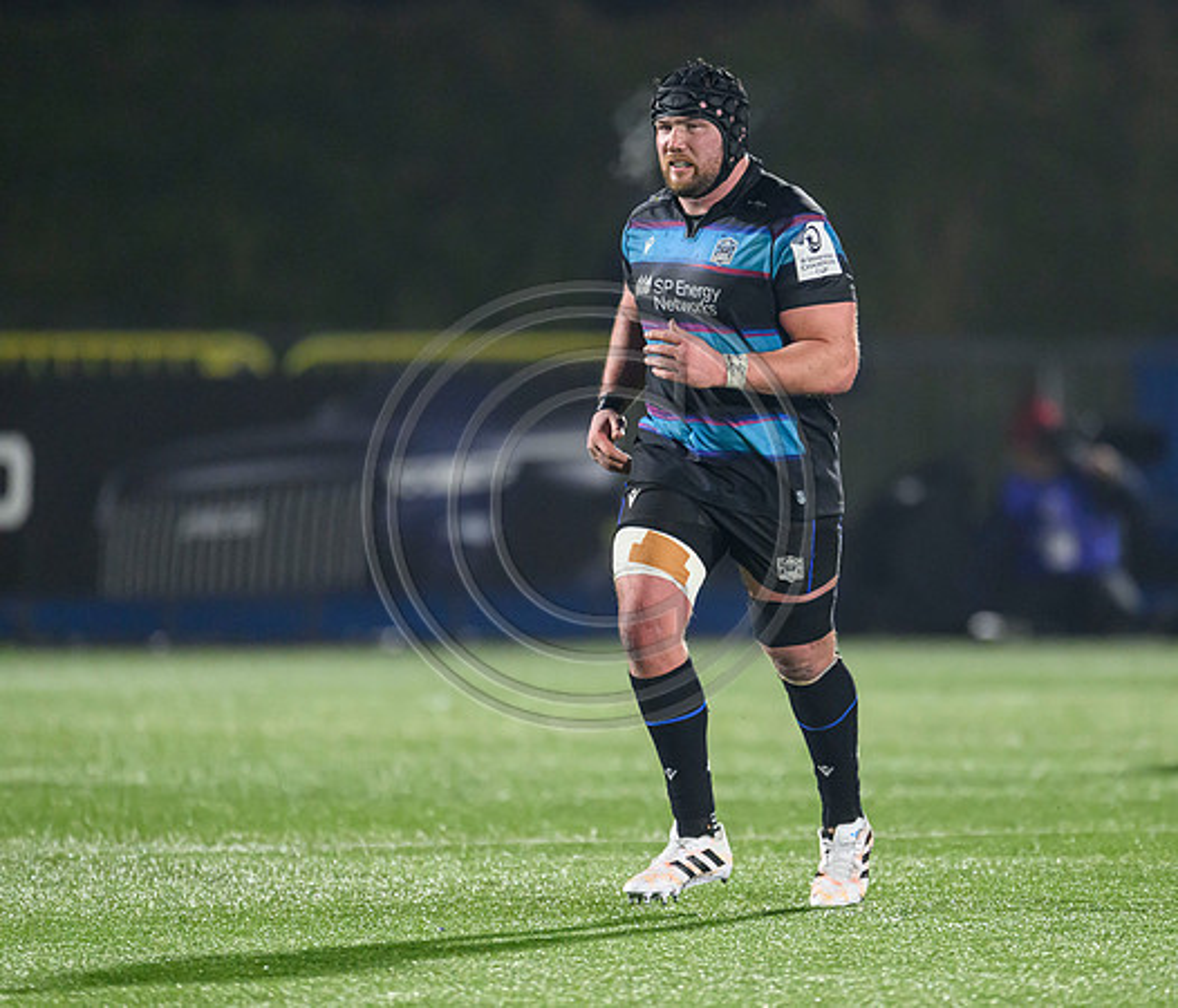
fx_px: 25523
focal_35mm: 712
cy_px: 495
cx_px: 821
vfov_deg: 2.3
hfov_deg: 2.6
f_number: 4
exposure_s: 1/1000
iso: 6400
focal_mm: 560
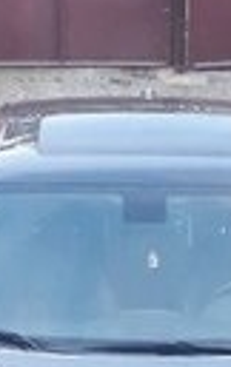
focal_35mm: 110
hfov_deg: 11.9
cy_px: 623
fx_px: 1104
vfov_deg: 16.4
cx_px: 194
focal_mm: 3.6
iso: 160
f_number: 1.9
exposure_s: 1/33
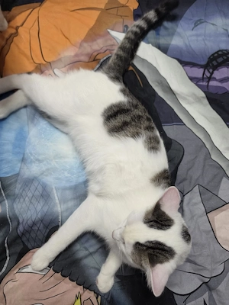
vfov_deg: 73.9
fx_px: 203
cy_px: 152
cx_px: 114
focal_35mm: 23
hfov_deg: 58.9
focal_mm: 6.5
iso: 250
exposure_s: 1/101
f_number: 1.4
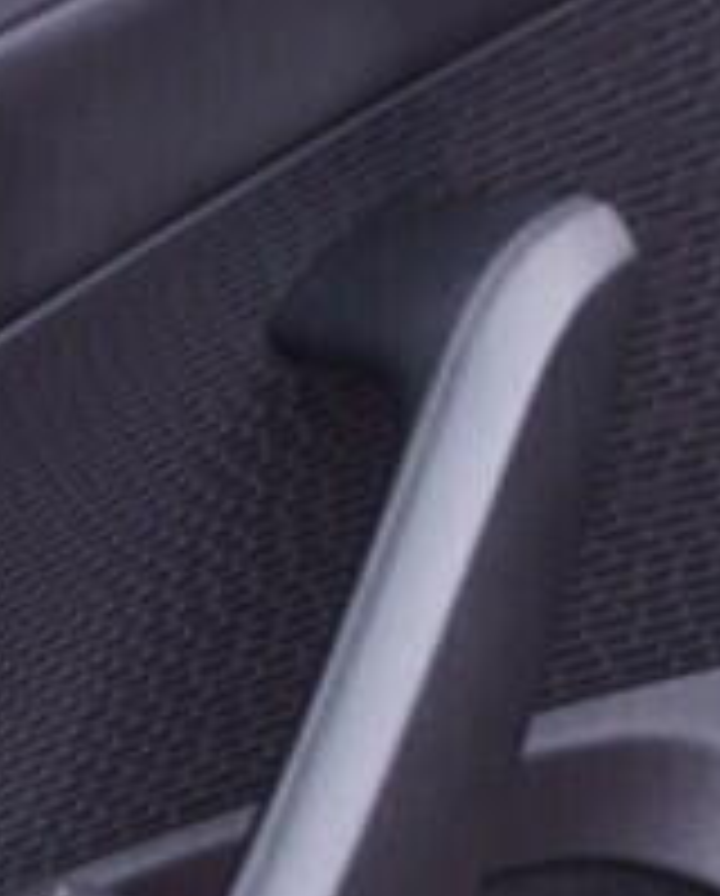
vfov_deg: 7.9
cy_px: -5
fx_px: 6480
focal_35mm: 244
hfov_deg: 5.9
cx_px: 2200
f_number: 2.8
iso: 160
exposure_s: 1/40
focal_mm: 24
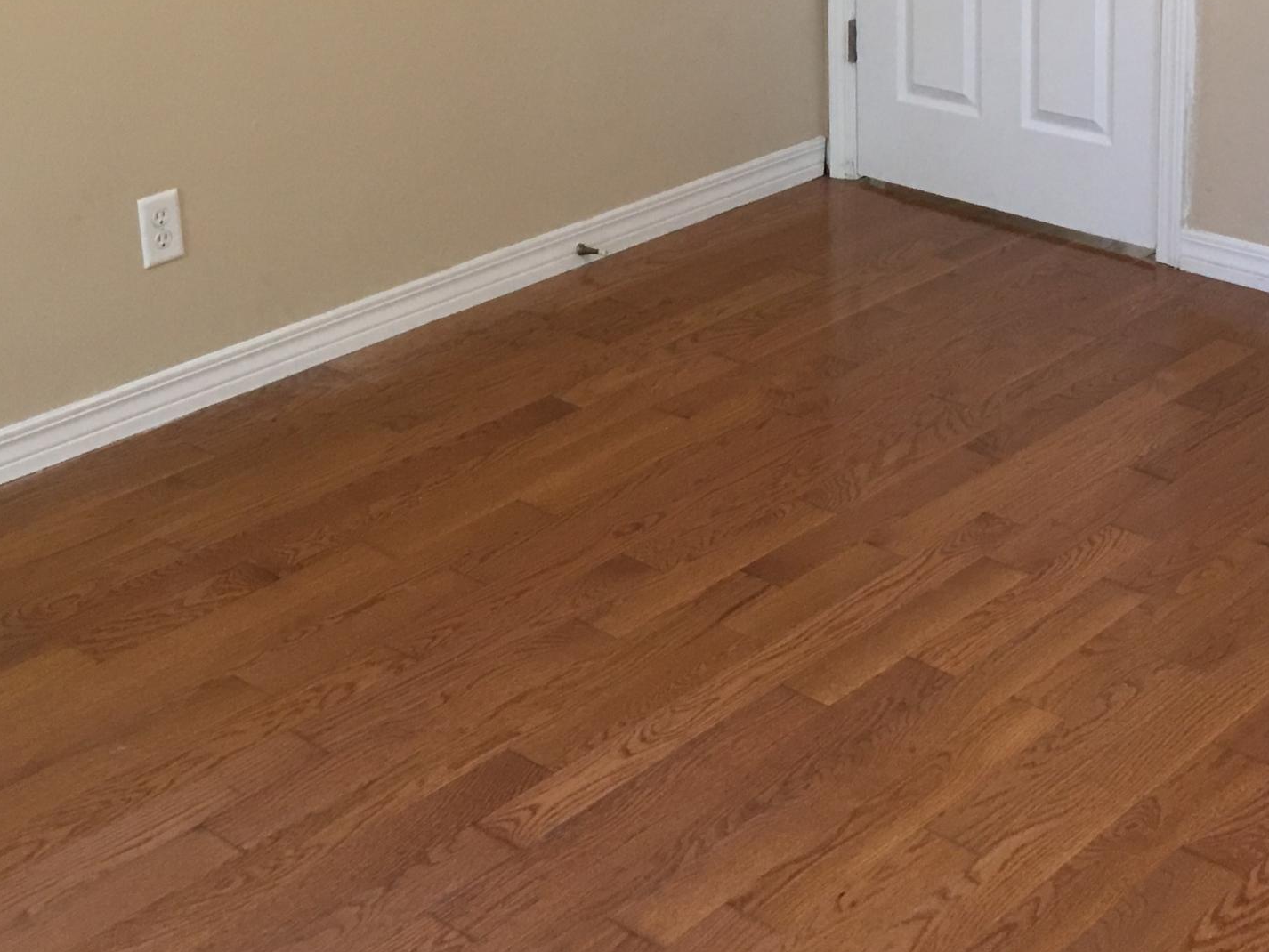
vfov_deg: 23.3
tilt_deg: -13.6
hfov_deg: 31.5
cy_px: 53
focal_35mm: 61
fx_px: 2237
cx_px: 788
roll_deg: +0.8
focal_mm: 4.15
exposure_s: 1/15
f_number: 2.2
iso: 50
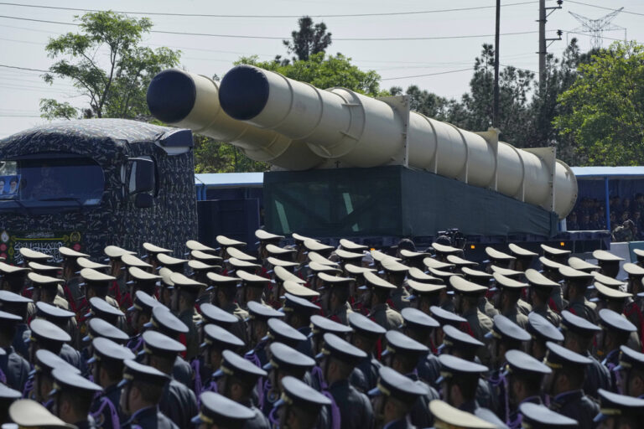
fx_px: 3542
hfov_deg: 10.4
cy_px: 214
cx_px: 322
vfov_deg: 6.9
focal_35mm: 198
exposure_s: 1/3200
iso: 1000
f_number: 9
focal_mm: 198
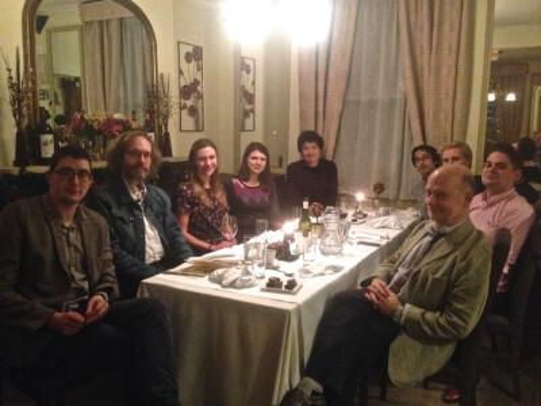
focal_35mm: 33
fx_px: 516
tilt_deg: -8.6
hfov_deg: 55.4
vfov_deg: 42.9
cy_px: 203
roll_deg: -0.2
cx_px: 270
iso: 640
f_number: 2.4
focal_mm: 4.12
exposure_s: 1/15
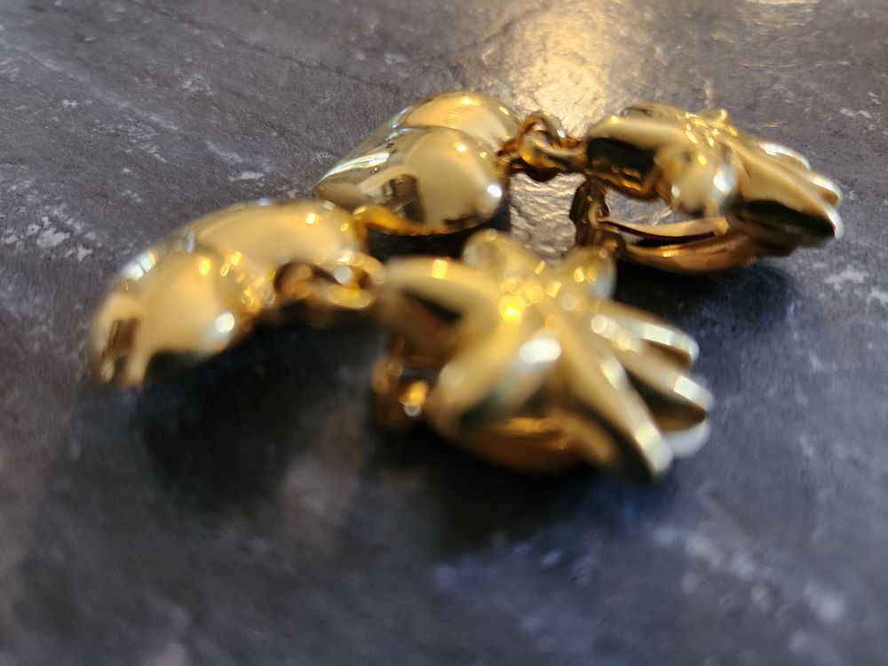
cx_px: 444
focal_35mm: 23
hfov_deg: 73.9
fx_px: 590
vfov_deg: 58.9
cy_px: 333
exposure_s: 1/50
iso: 640
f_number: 1.8
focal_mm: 5.4
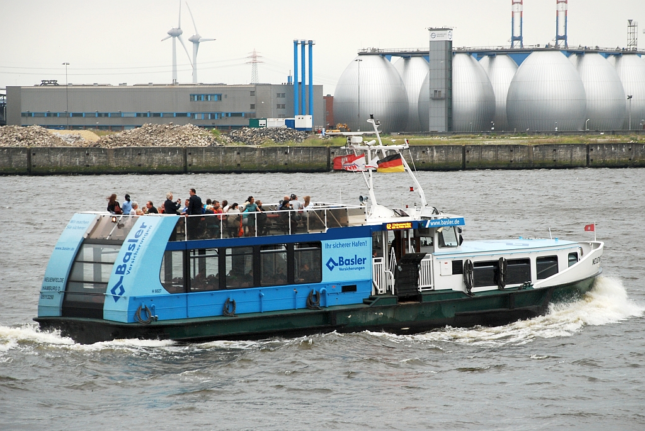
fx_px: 2825
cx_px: 322
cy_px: 216
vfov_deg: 8.7
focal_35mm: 158
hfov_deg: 13.0
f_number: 5.6
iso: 400
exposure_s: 1/80
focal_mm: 105
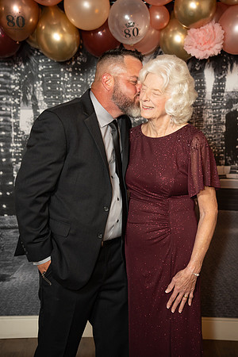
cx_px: 119
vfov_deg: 34.9
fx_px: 568
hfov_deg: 23.7
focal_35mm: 57
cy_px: 178
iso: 1000
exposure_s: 1/160
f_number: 2.8
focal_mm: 57.3
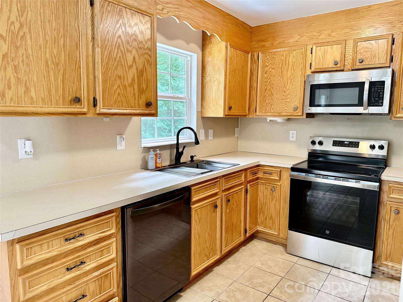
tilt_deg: -6.9
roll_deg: -0.1
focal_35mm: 24
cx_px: 202
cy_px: 151
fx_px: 279
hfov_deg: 71.6
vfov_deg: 56.8
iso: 200
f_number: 1.78
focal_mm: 6.86
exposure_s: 1/60
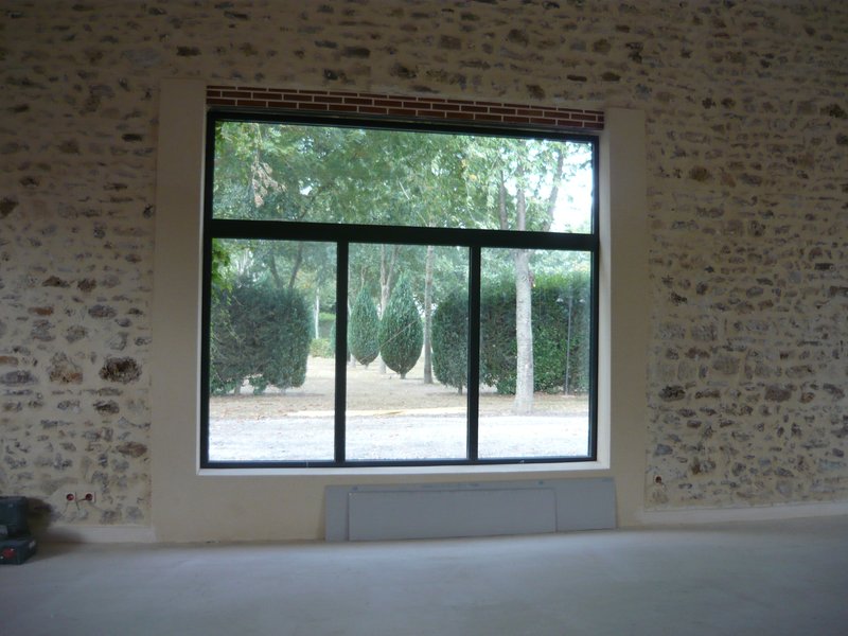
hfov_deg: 55.4
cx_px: 424
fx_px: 808
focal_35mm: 33
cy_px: 318
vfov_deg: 42.9
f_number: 2.8
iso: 200
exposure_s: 1/125
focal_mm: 5.5
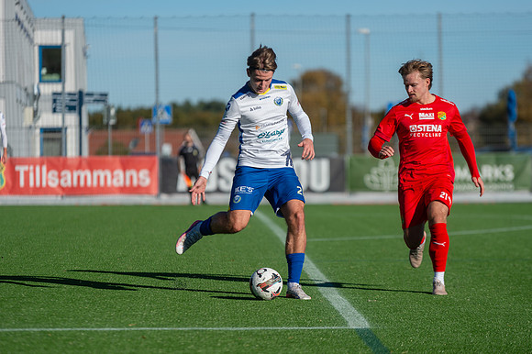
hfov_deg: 10.8
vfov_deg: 7.2
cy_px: 177
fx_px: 2819
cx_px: 266
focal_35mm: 191
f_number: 3.2
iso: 100
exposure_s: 1/1600
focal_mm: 185
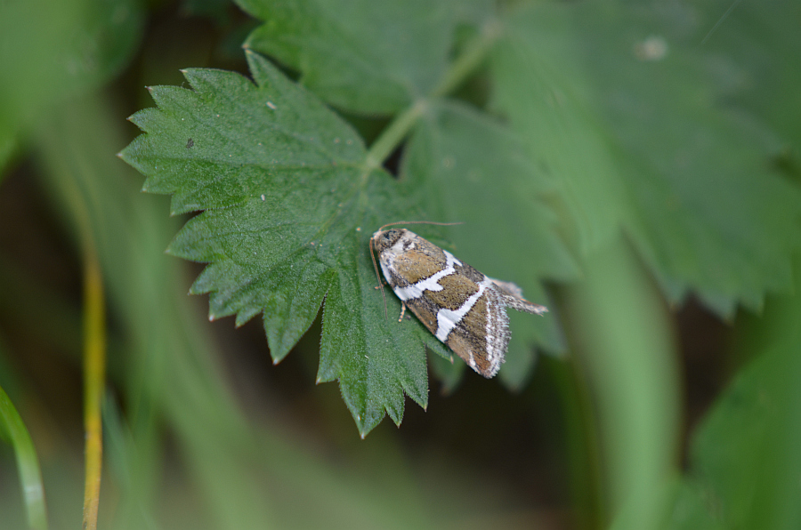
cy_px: 265
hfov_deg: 6.9
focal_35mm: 300
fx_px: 6661
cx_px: 400
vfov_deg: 4.6
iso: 180
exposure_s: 1/125
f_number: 8
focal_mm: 200
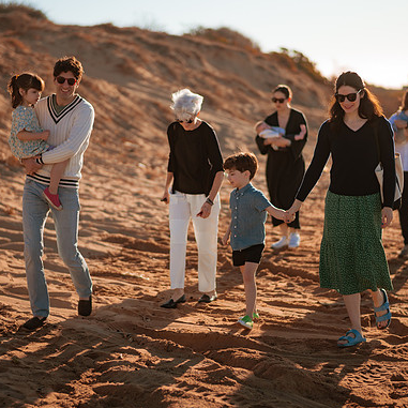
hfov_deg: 23.1
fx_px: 1000
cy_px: 206
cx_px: 202
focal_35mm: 75
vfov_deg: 23.1
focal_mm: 58
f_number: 1.4
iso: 50
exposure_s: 1/8000
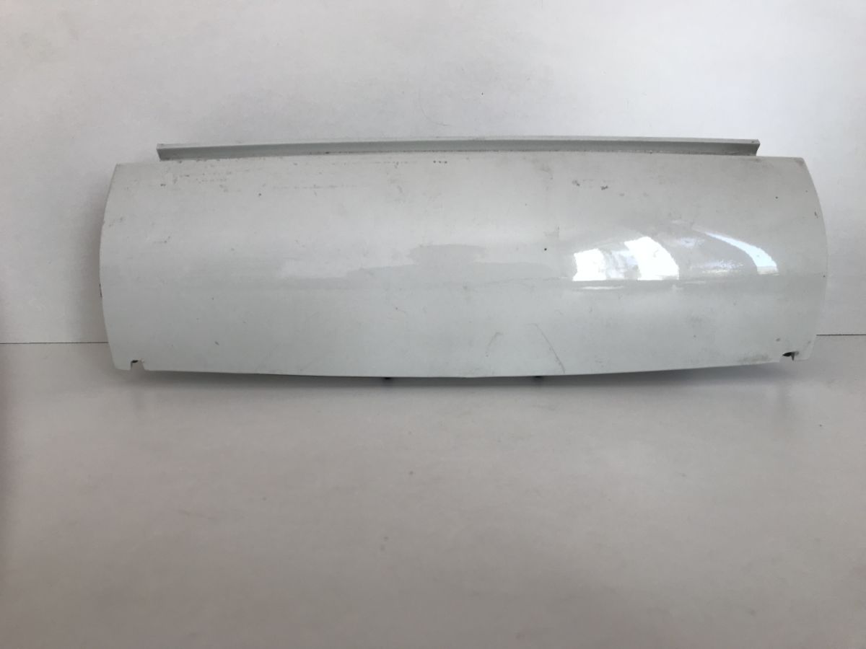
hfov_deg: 63.4
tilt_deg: -10.2
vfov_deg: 49.7
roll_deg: +0.0
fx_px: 700
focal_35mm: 28
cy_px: 324
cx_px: 433
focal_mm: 3.99
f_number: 1.8
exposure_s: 1/112
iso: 20
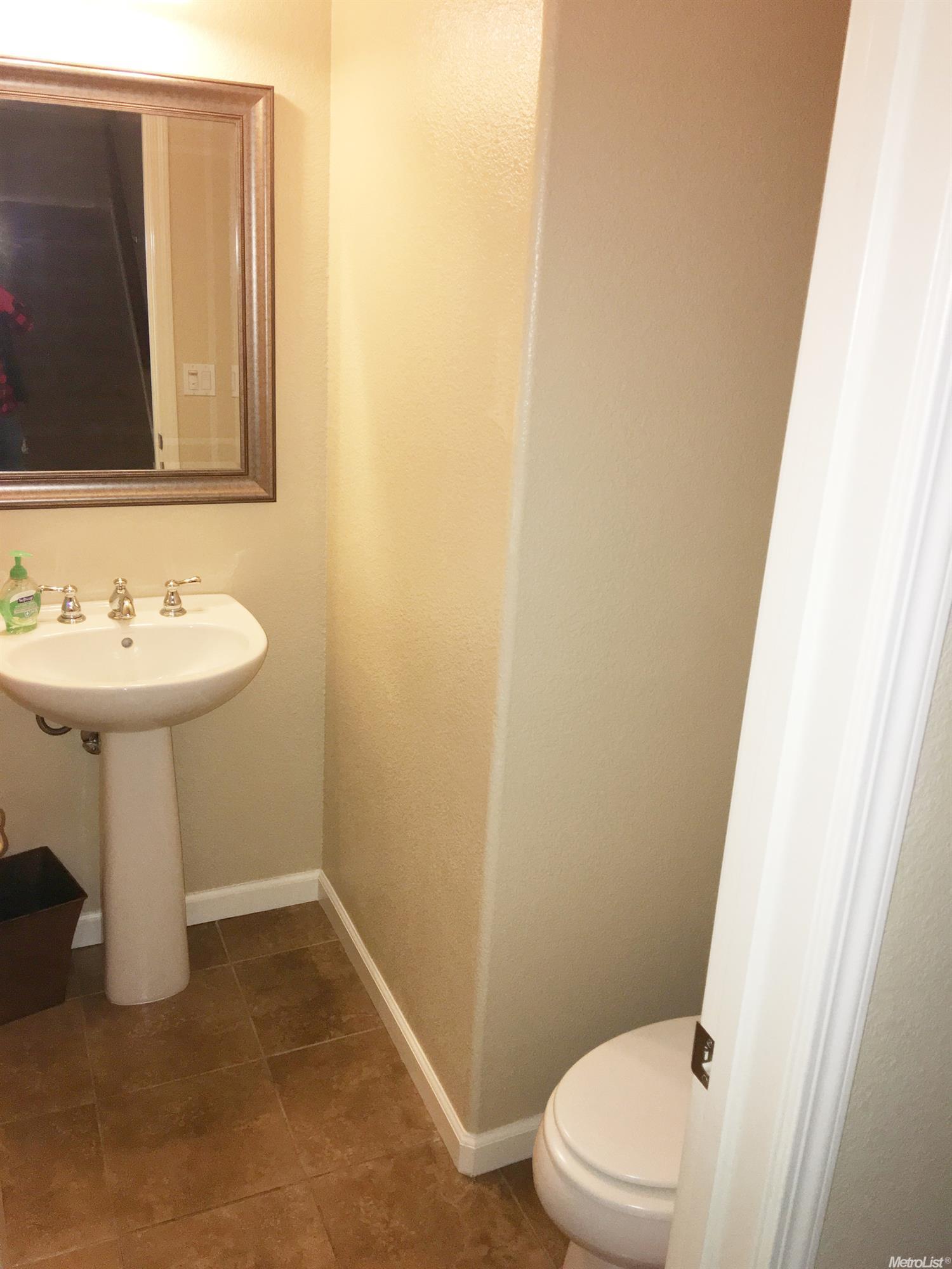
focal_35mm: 29
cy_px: 634
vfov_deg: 61.7
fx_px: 1063
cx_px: 476
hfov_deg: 48.2
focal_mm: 4.15
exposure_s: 1/30
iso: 80
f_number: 2.2
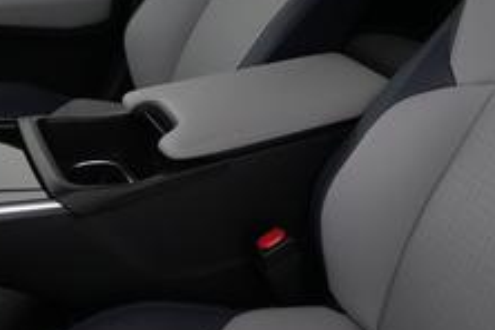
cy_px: 16
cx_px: 288
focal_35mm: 49
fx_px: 674
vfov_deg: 26.3
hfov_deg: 40.2
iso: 5000
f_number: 2.8
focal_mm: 17
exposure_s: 1/250
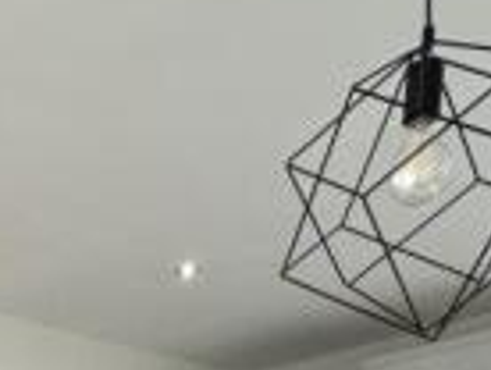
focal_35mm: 59
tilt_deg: -3.7
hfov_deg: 30.3
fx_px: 838
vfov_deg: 19.0
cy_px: 667
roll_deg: +1.8
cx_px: -2
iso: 250
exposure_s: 1/100
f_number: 2.2
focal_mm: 2.22
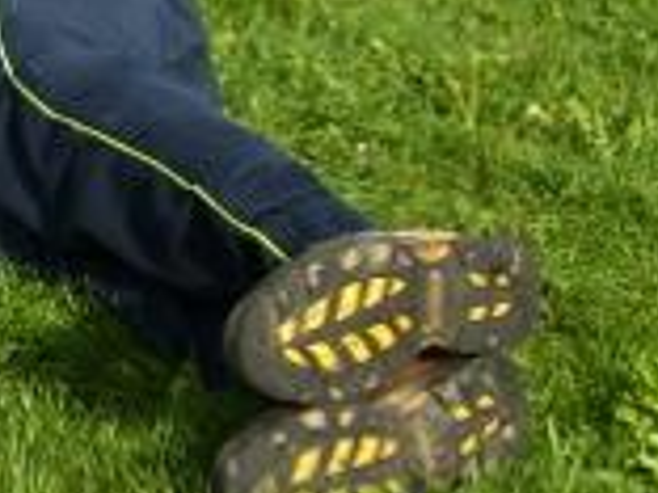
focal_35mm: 152
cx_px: -654
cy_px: -80
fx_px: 2889
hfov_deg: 11.7
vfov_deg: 9.6
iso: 80
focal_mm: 6
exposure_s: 1/350
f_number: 4.8
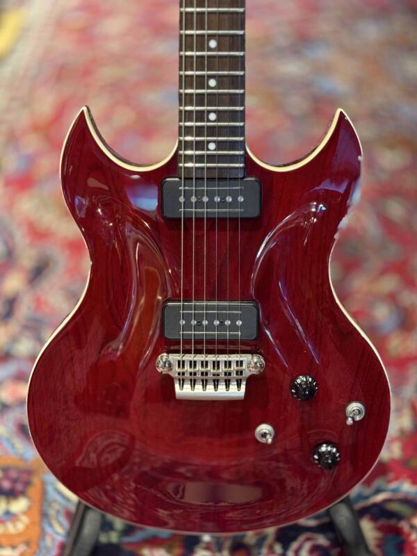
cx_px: 208
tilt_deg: -35.8
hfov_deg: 30.3
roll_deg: +0.3
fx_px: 771
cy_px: 278
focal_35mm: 48
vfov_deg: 39.7
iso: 500
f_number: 1.78
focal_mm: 6.76
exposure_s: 1/30
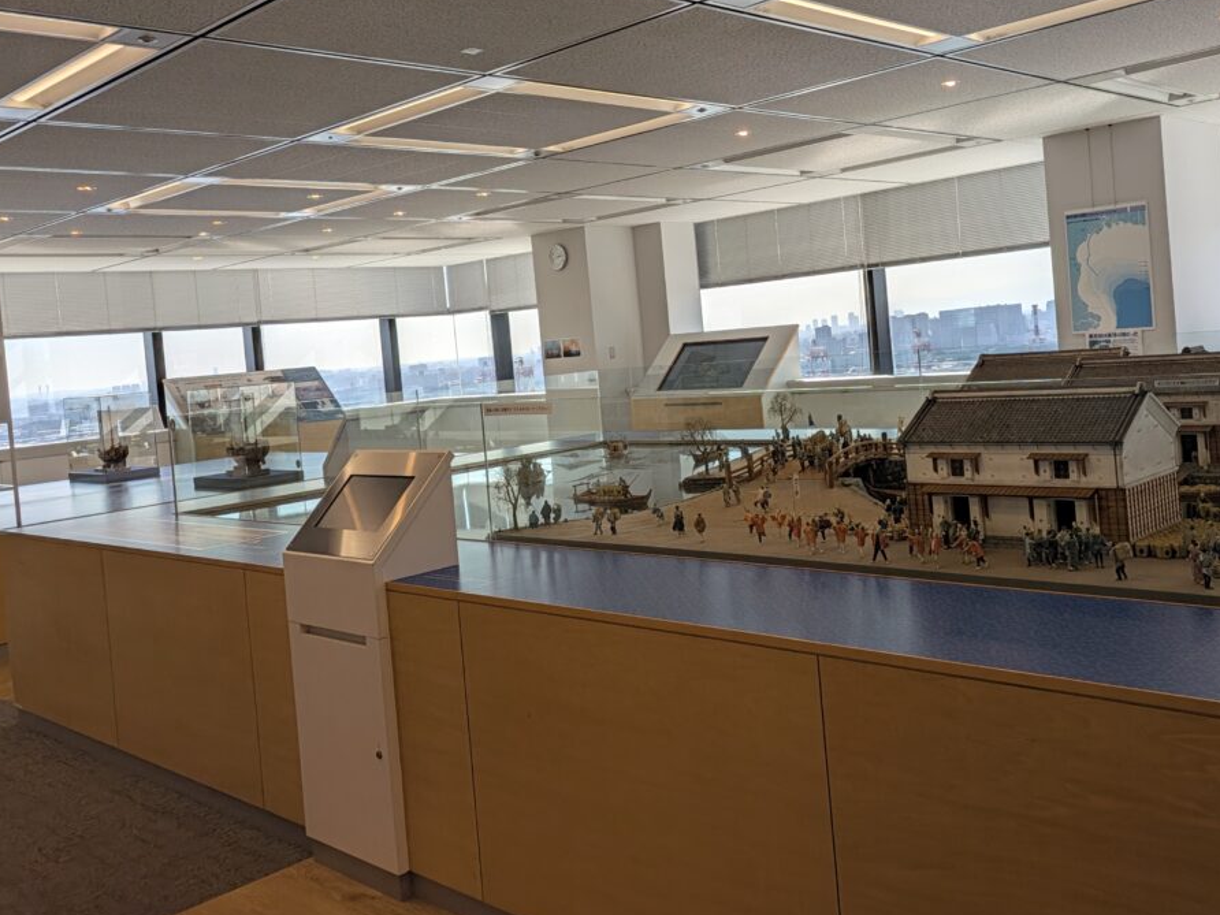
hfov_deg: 55.1
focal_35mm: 33
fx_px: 1163
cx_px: 700
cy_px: 376
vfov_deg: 42.8
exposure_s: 1/433
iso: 14
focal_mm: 5.28
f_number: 1.7
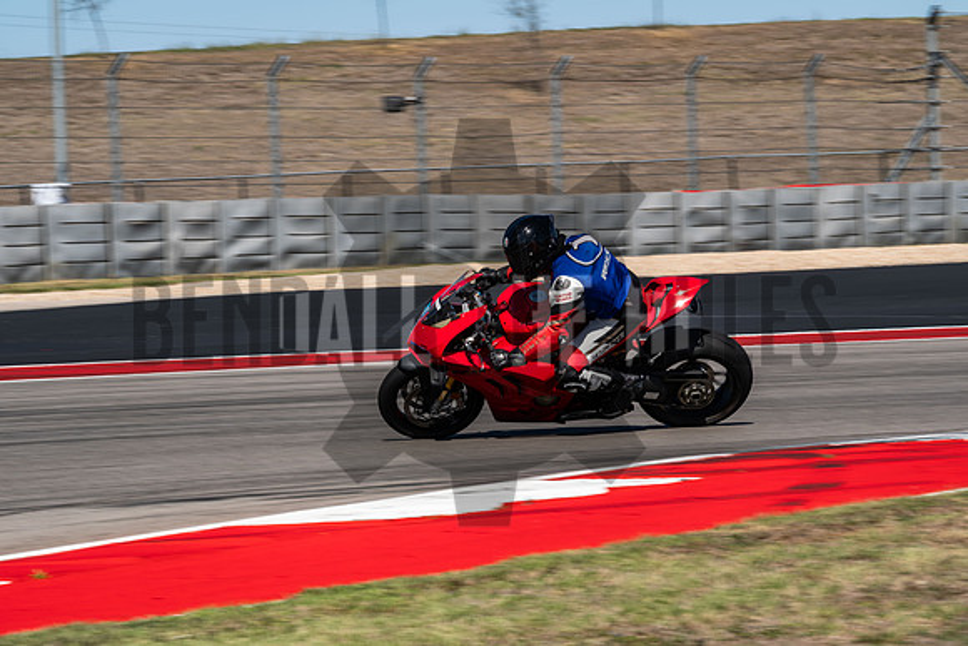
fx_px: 5648
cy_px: 323
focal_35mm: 210
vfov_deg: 6.5
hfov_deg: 9.8
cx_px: 484
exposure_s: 1/200
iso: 160
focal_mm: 140
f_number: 13
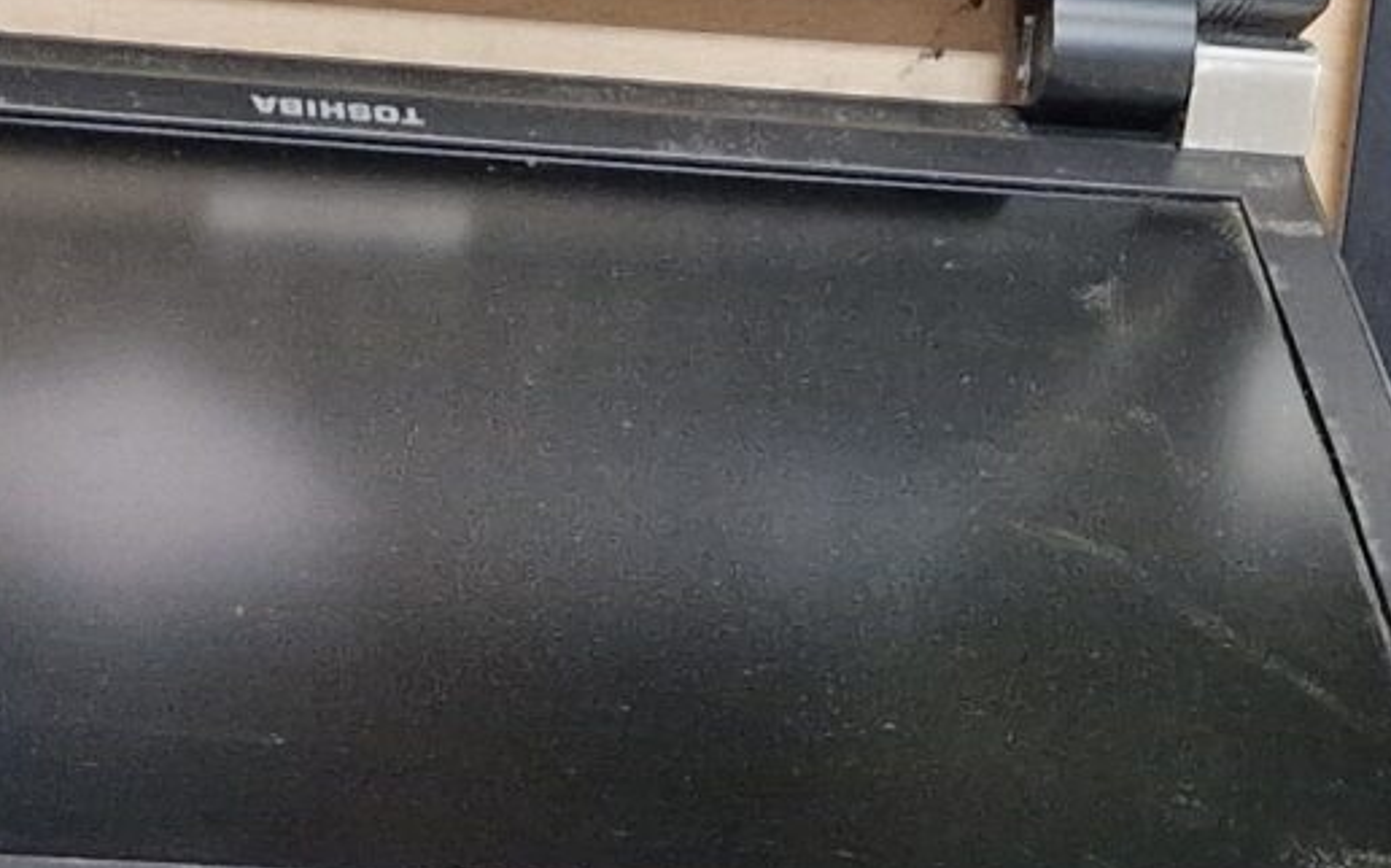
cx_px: 226
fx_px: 4585
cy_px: 1380
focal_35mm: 121
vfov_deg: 10.4
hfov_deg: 17.1
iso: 800
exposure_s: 1/100
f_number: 1.8
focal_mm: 6.4
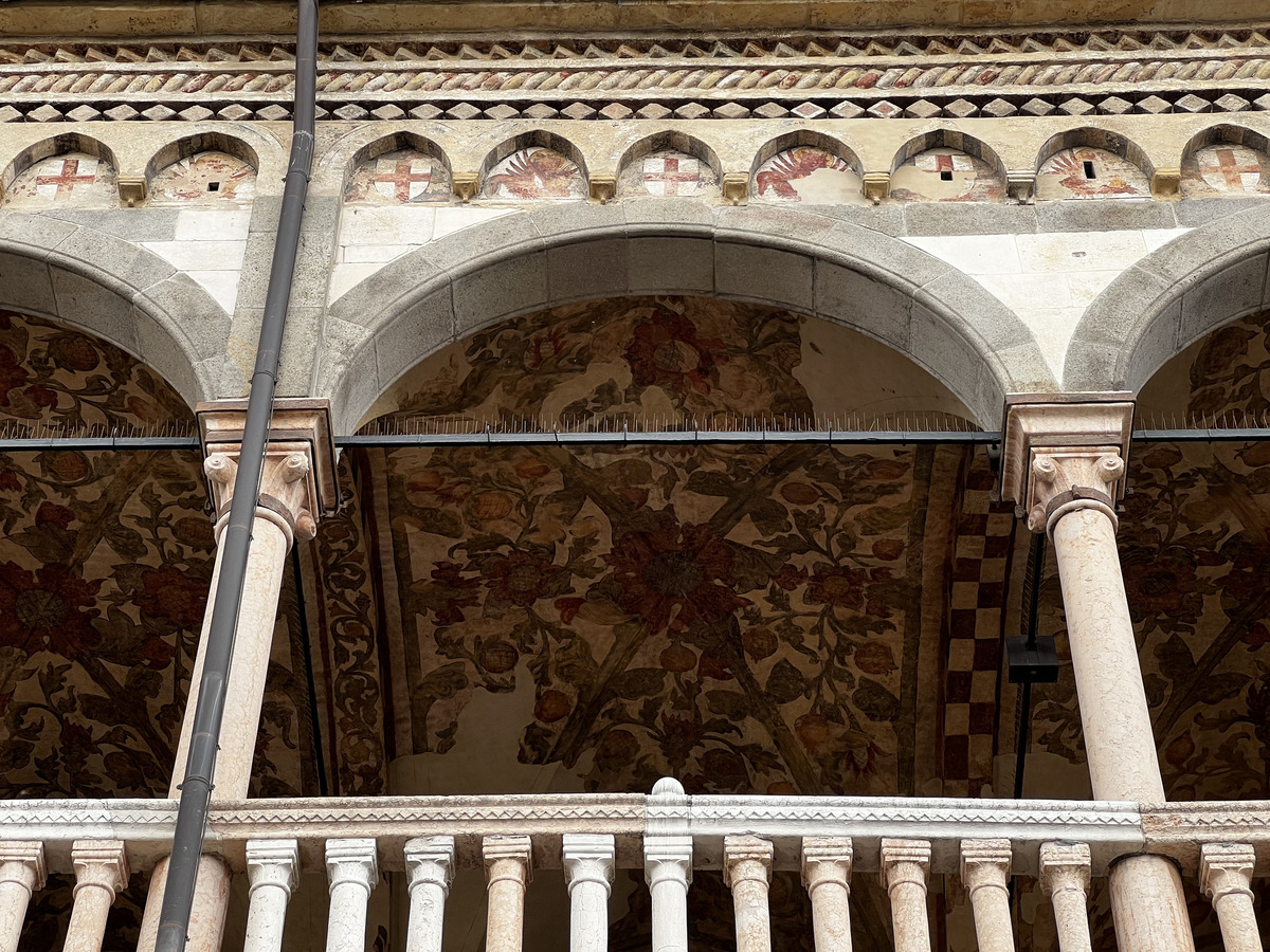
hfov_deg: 25.3
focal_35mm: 77
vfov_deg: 19.1
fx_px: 2825
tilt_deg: +50.1
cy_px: 476
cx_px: 635
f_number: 2.8
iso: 40
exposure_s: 1/122
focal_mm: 9
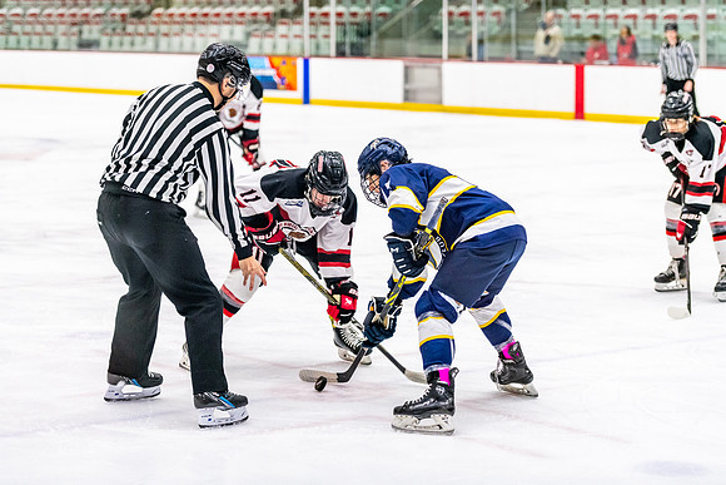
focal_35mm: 102
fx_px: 2050
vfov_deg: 13.5
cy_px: 234
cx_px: 363
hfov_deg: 20.1
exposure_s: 1/640
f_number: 2.8
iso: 3200
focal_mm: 98
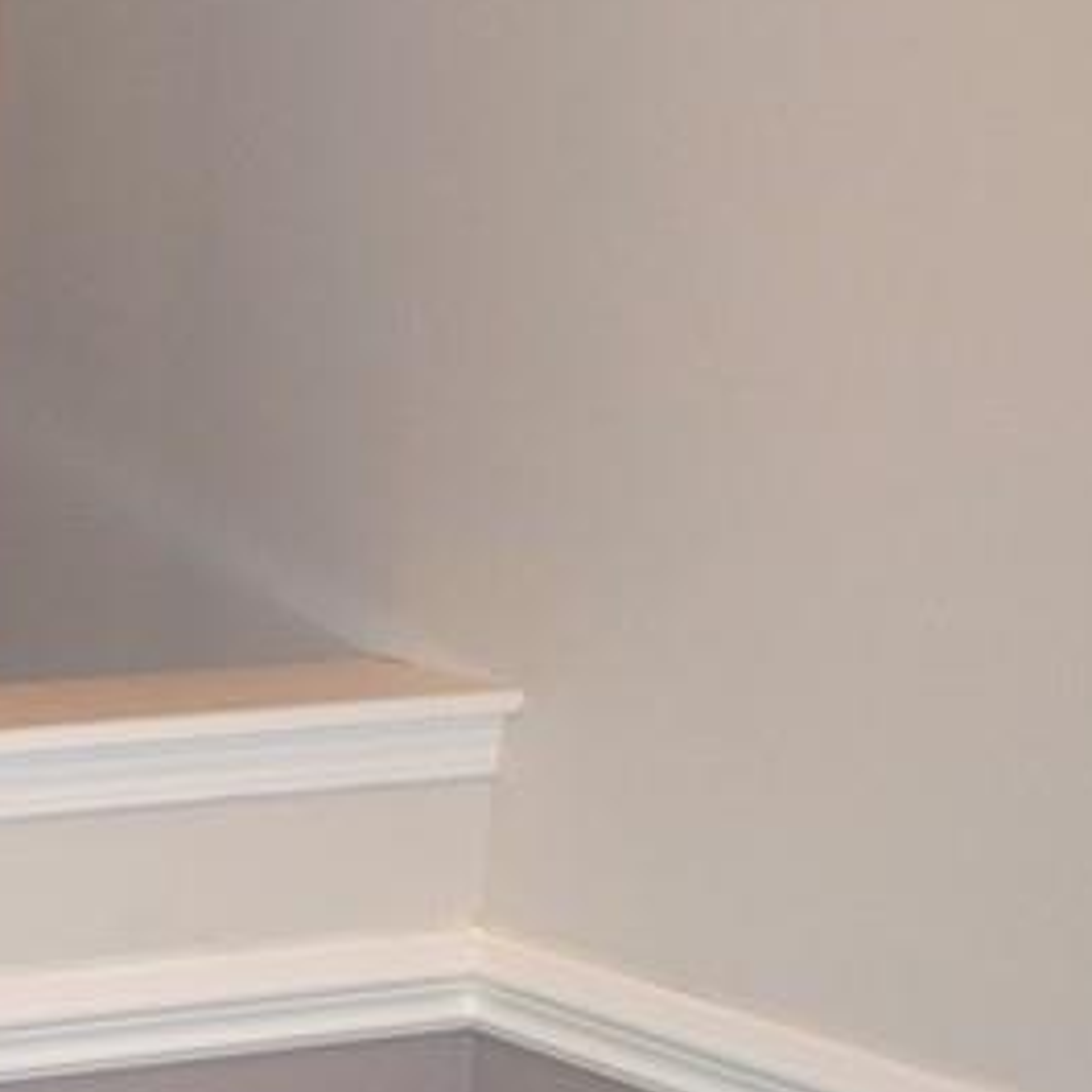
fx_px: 3355
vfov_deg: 18.5
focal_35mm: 94
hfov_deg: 15.2
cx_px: -1030
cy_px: 540
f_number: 5
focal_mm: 18
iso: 800
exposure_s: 1/100
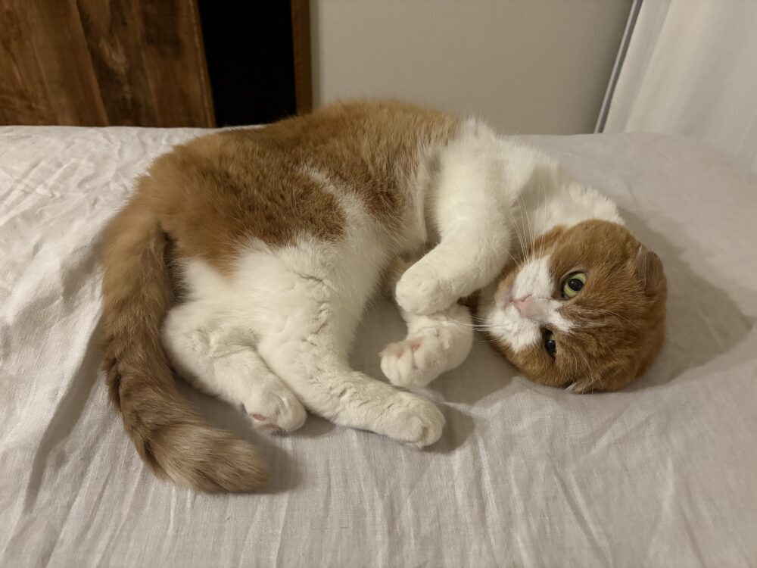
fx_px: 569
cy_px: 284
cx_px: 378
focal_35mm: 26
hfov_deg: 67.3
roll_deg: -2.9
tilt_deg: -41.9
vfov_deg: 53.1
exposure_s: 1/30
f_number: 1.6
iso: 640
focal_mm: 5.96
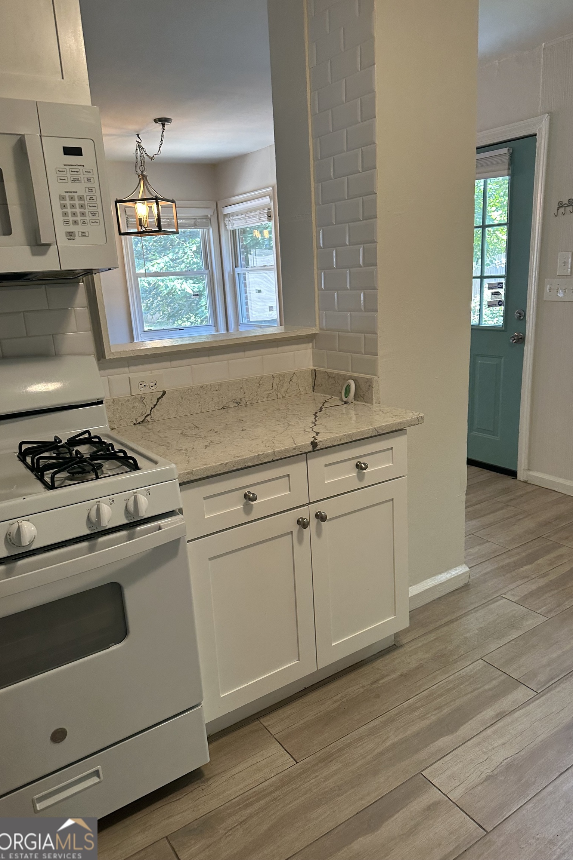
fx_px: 597
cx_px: 291
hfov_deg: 51.3
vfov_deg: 71.5
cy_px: 430
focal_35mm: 25
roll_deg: +2.1
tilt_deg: -13.2
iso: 250
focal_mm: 6.86
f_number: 1.78
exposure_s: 1/120
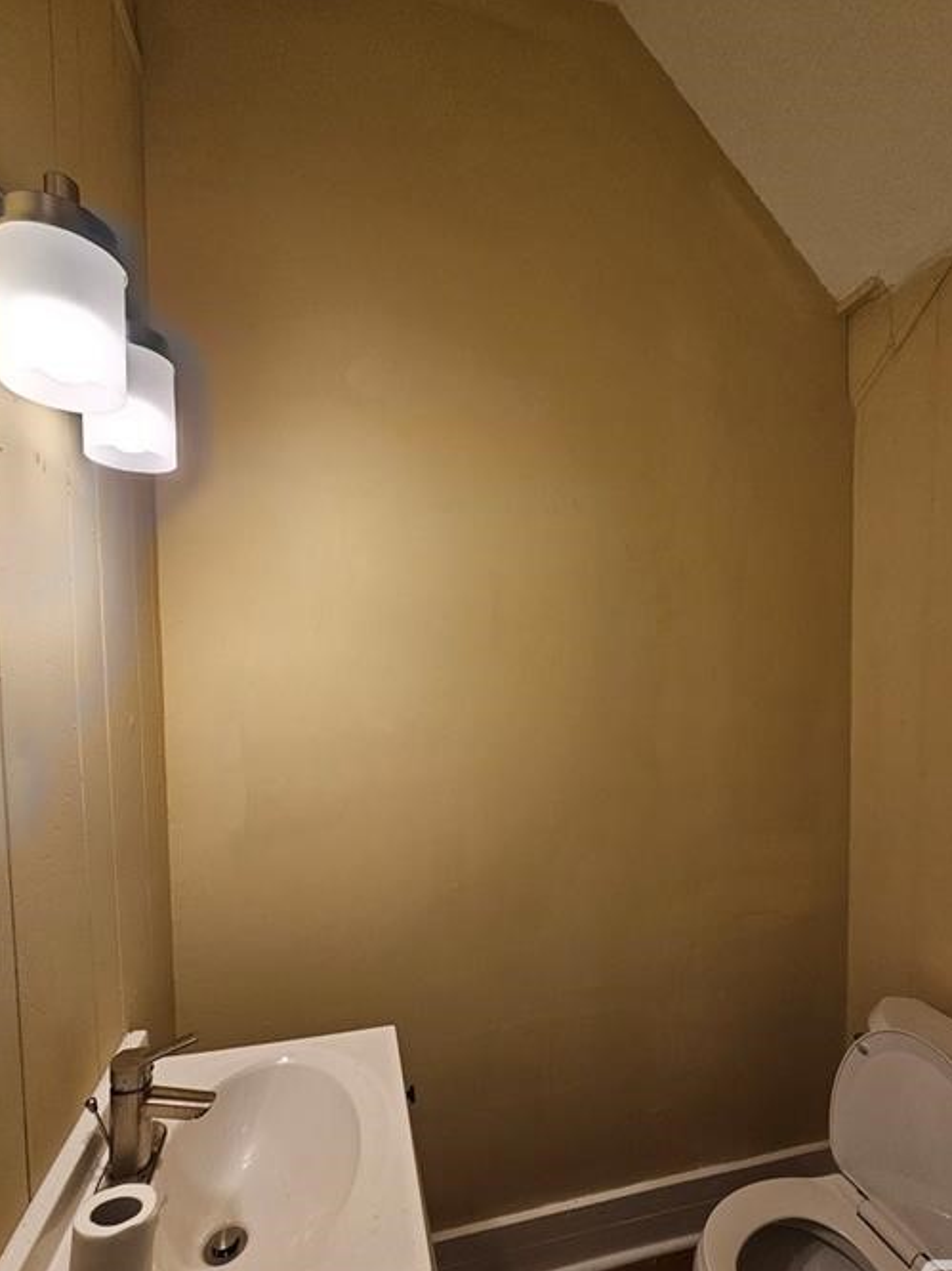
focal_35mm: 15
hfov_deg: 81.6
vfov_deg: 97.9
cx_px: 504
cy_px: 697
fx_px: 550
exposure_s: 1/120
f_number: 2.2
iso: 80
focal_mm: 2.2
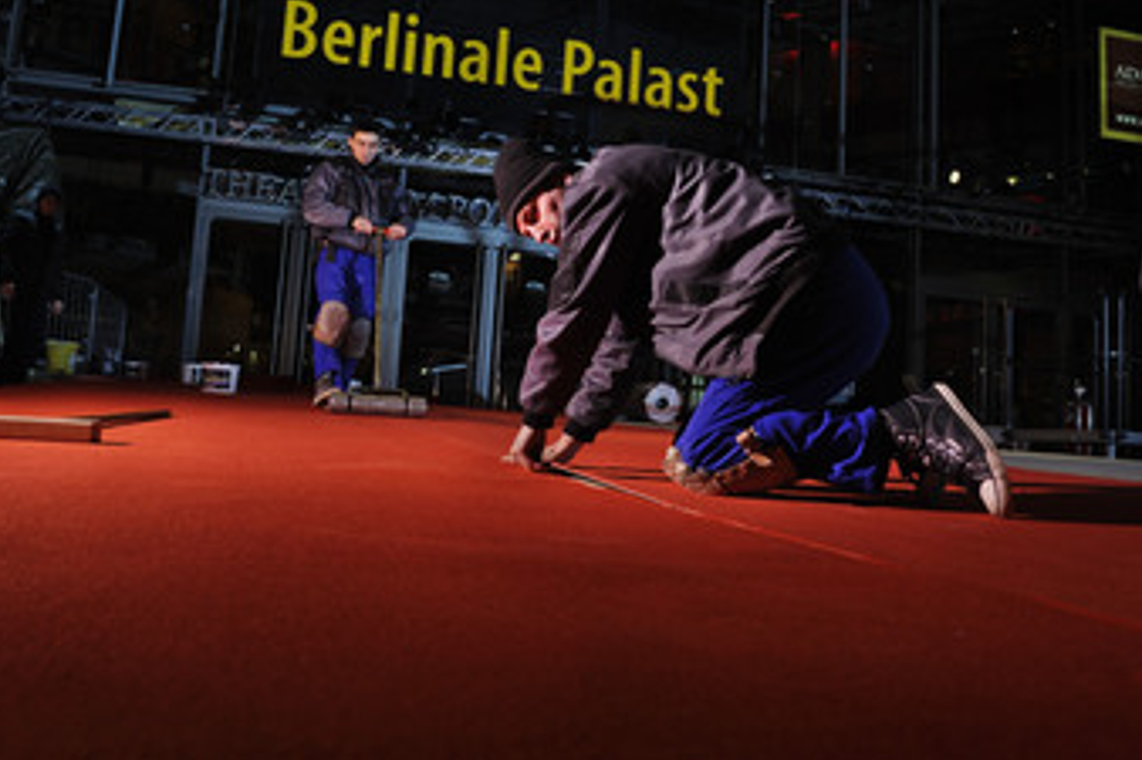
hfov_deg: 58.7
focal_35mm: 32
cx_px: 525
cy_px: 314
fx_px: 1015
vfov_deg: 40.9
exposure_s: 1/200
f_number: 4.5
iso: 400
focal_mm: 24
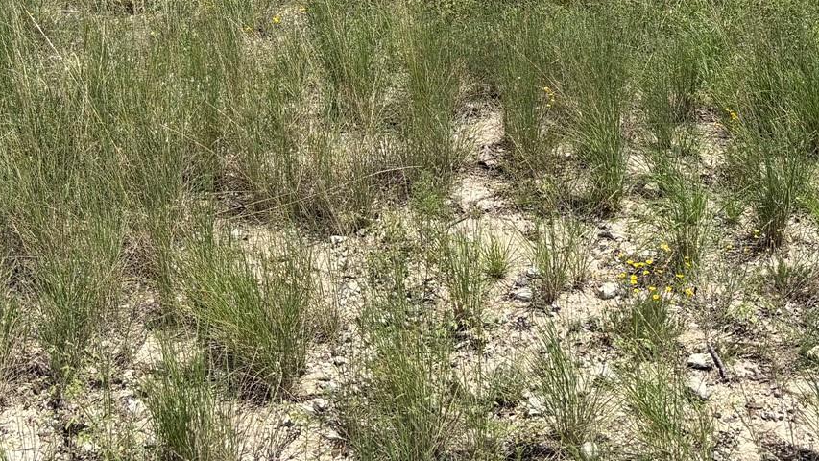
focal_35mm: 68
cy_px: -200
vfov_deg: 16.4
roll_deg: +1.4
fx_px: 1477
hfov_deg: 30.9
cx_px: 515
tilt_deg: -11.2
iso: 50
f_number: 1.6
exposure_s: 1/3205
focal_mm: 5.96
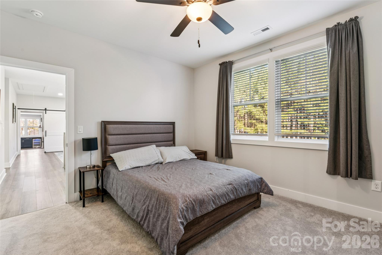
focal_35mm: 16
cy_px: 128
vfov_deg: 72.7
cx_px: 191
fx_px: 173
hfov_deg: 95.7
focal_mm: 16.3
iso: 100
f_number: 10
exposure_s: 1/2
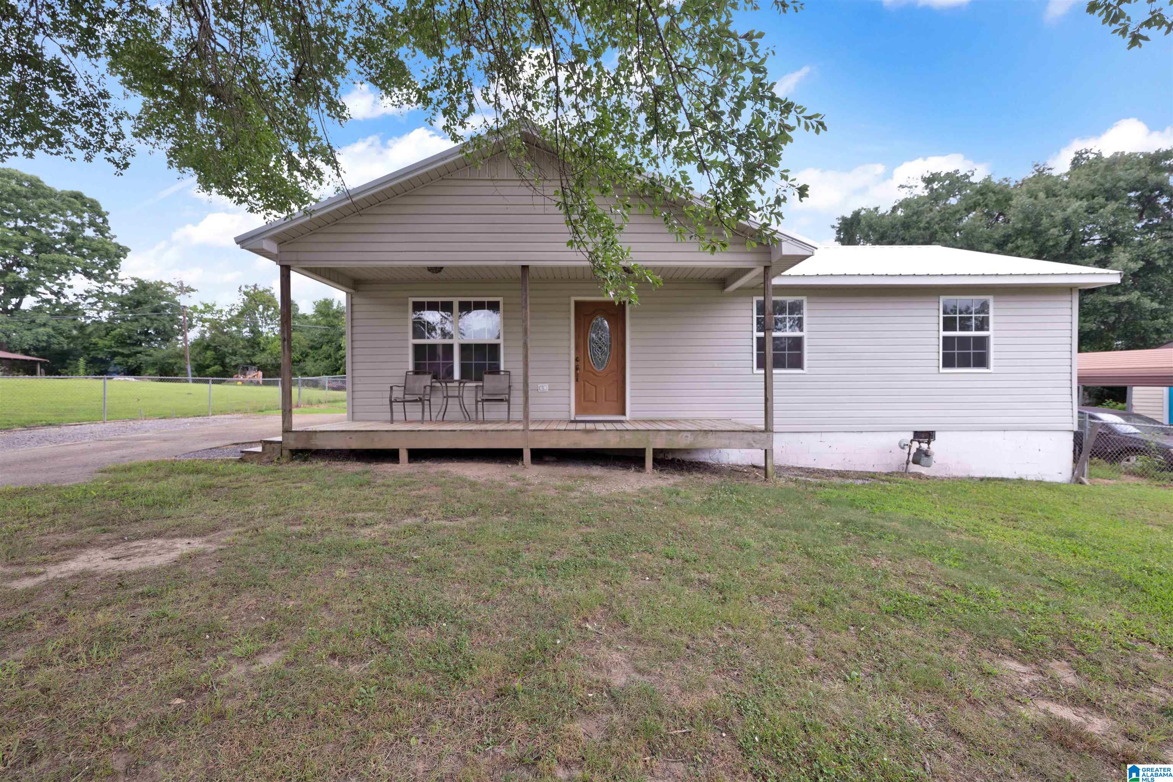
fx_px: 456
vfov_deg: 81.2
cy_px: 391
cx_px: 586
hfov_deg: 104.3
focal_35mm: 14
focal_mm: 14
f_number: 4
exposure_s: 1/250
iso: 100
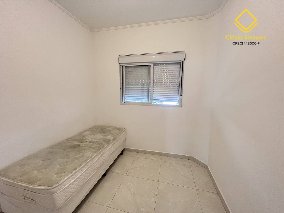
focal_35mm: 13
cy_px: 106
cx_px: 142
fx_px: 107
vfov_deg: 89.9
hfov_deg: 106.2
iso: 160
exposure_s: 1/60
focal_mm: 1.57
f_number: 1.8
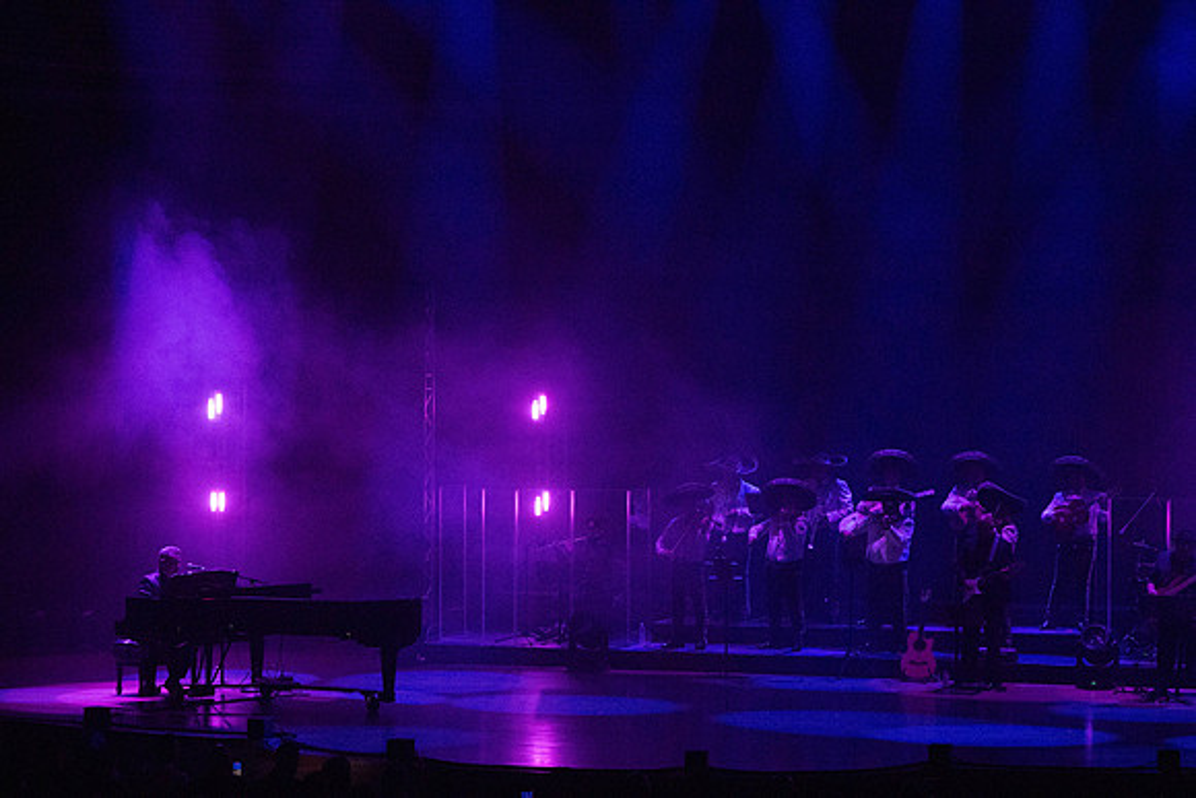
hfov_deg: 20.4
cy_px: 399
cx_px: 598
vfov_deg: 13.7
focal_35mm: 100
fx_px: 3323
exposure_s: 1/320
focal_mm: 100
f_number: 10
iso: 16000
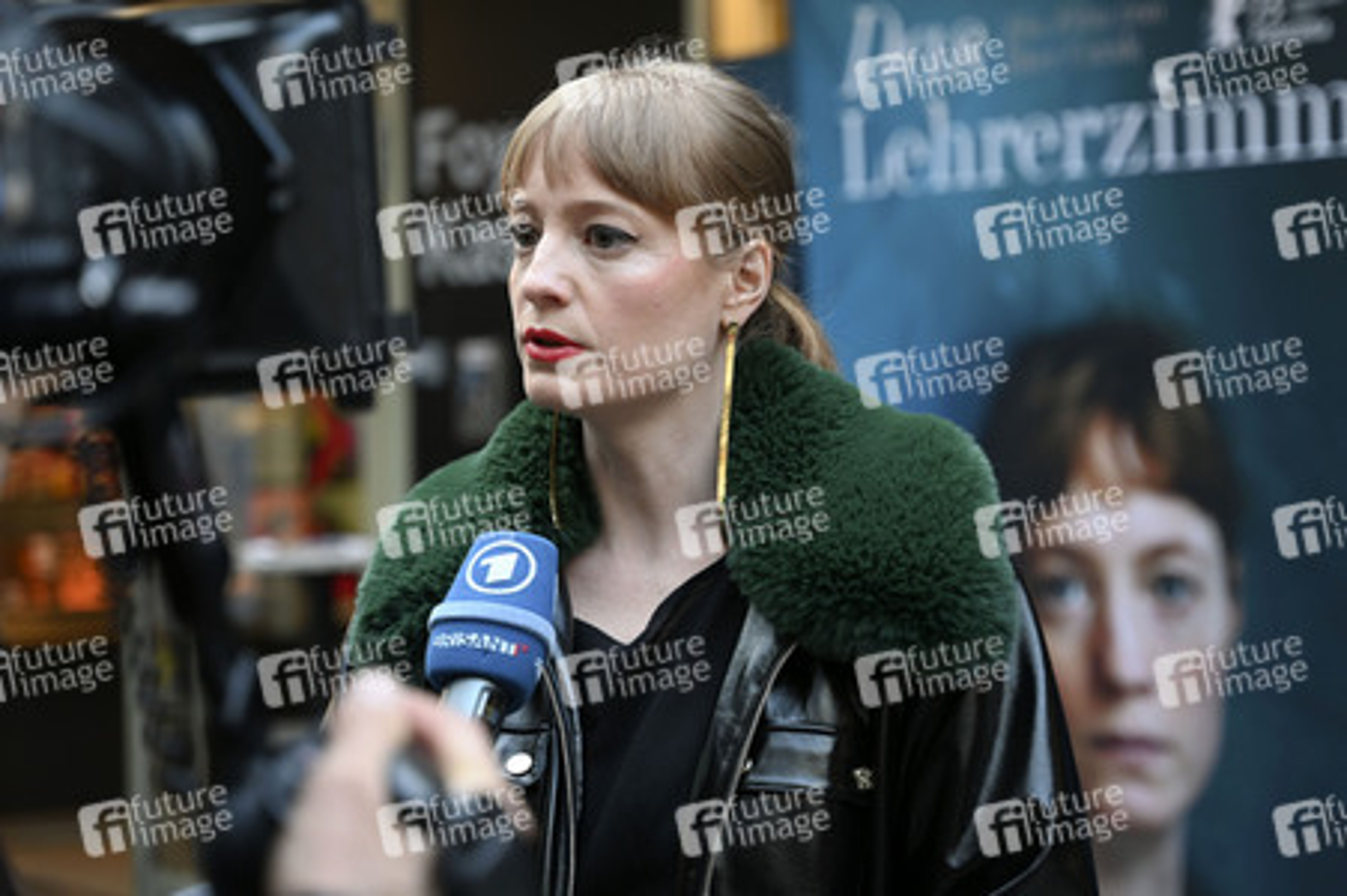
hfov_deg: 31.9
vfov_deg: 21.5
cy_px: 448
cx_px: 674
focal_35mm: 63
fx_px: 2355
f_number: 2.8
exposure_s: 1/100
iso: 400
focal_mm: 63
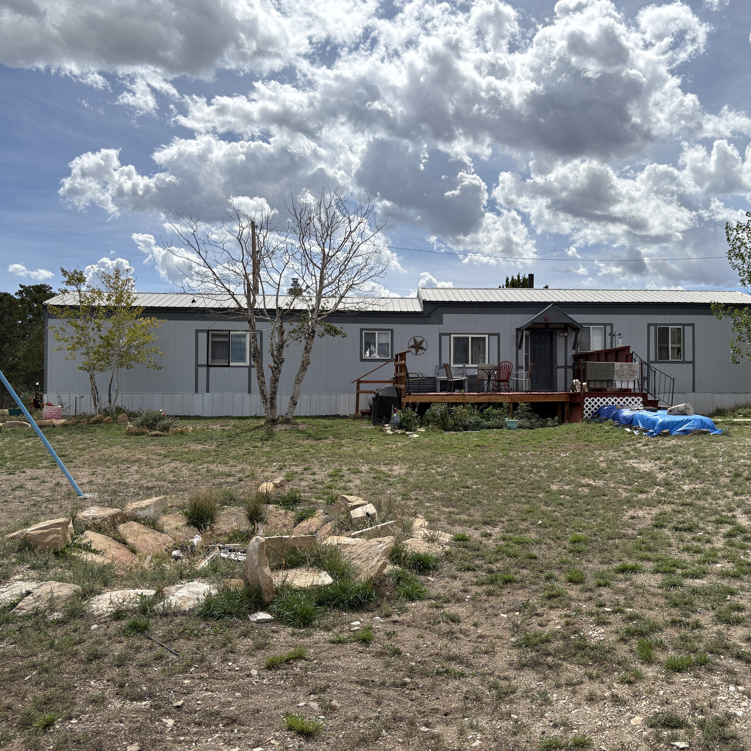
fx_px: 761
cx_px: 454
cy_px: 374
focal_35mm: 31
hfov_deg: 52.1
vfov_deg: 52.5
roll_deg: +0.3
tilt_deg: +2.1
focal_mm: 5.96
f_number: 1.6
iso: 50
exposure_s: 1/6329
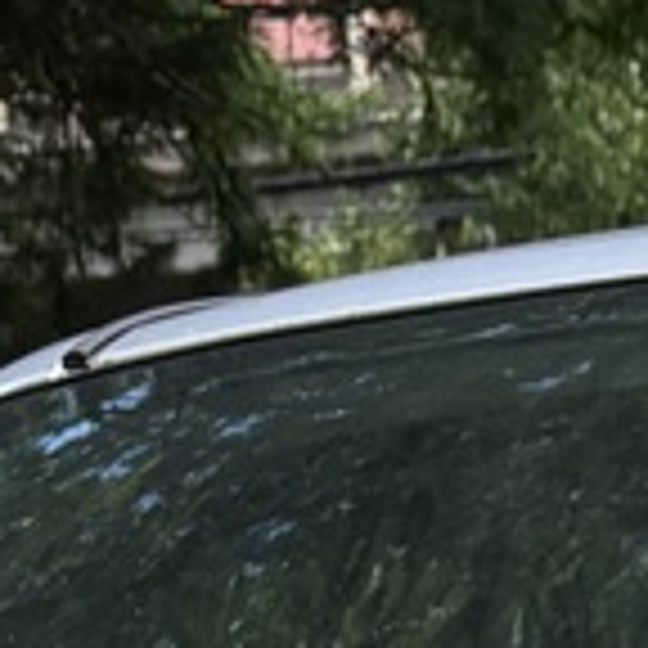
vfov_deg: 6.9
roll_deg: +1.6
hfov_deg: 9.1
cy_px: 2660
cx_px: 742
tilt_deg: -26.2
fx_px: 4045
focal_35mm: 191
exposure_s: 1/1115
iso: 50
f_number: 1.6
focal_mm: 5.96
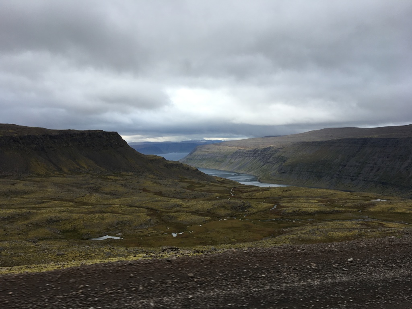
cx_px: 206
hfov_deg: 61.7
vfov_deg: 48.2
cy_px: 154
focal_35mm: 29
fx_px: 345
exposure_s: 1/668
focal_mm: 4.15
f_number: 2.2
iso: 25
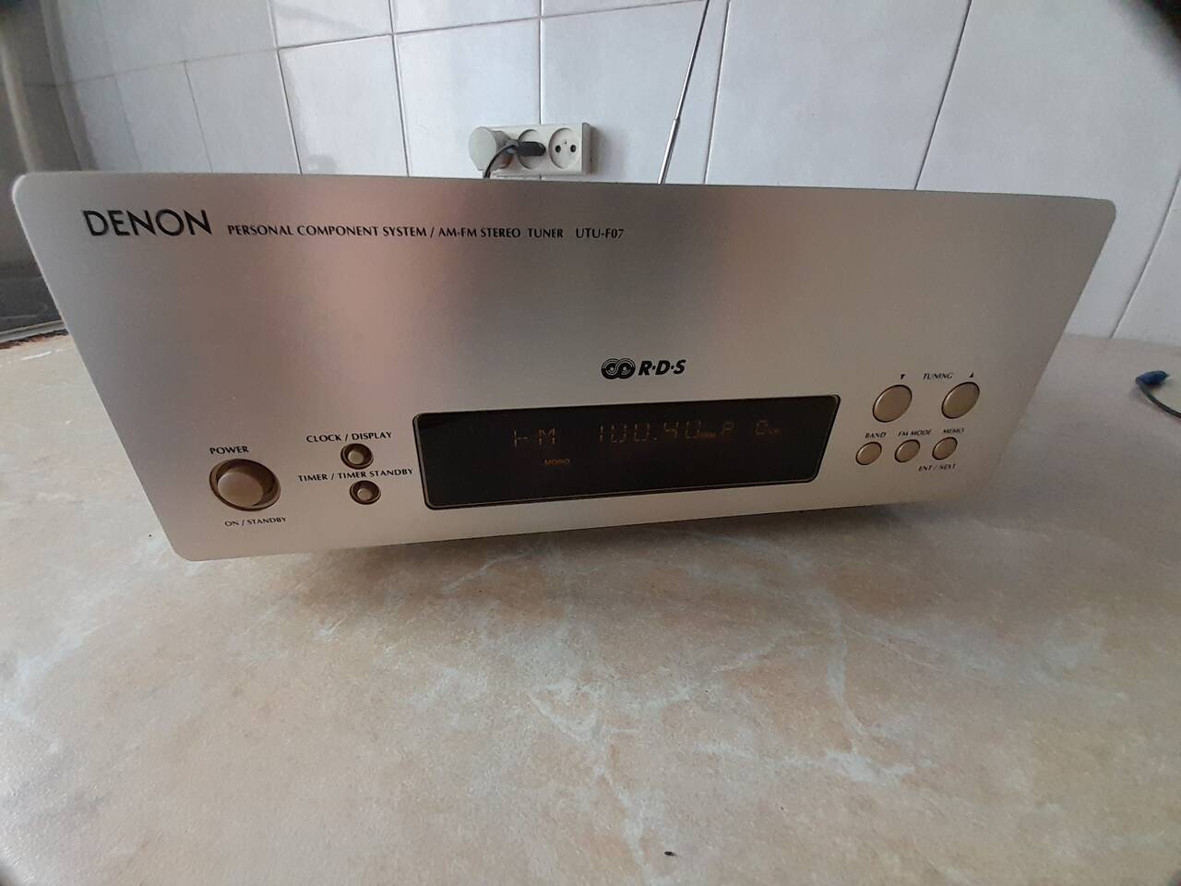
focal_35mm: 13
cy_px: 443
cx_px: 590
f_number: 2.2
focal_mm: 1.13
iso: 160
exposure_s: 1/50
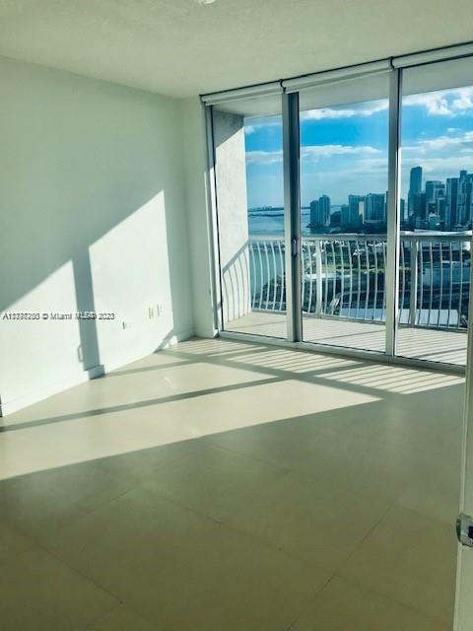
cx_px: 236
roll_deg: +2.6
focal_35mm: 28
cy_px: 316
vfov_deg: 63.4
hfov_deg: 49.7
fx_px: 510
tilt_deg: -10.5
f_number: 1.8
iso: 20
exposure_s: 1/1709
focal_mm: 3.99
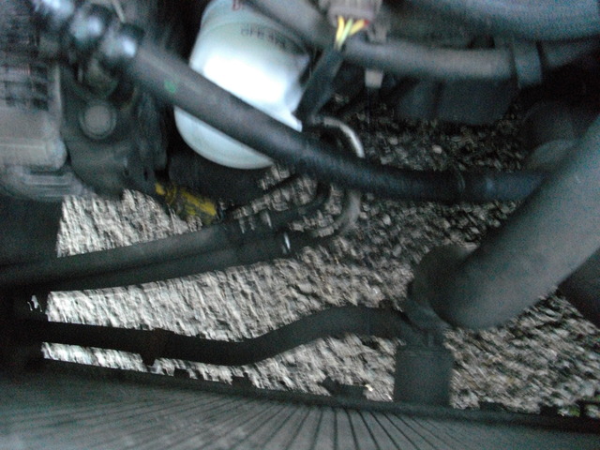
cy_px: 225
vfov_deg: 44.2
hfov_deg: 56.8
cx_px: 300
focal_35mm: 32
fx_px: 555
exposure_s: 1/6
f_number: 2.9
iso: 800
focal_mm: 5.7
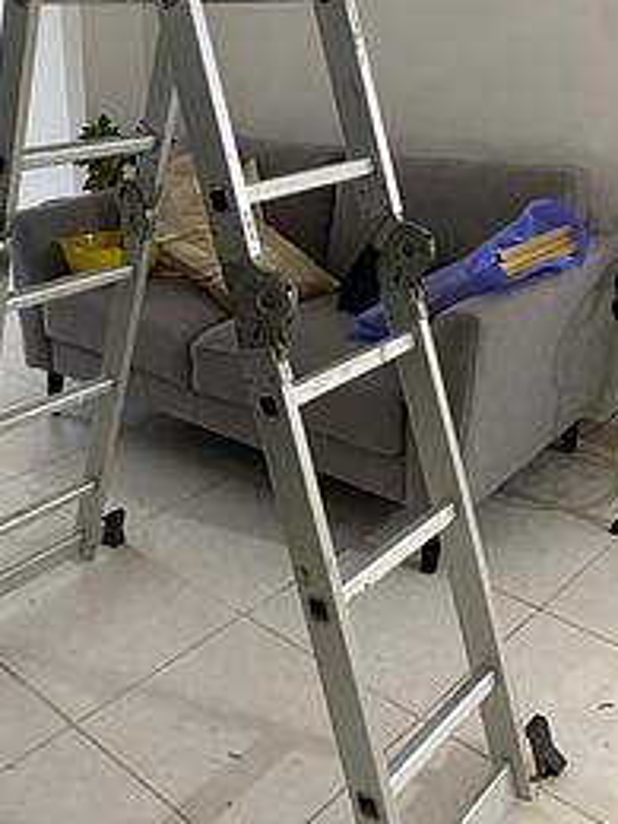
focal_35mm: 40
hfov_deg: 35.7
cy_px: 244
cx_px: 222
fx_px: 952
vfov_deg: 45.7
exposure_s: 1/40
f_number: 1.8
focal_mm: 4.25
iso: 400
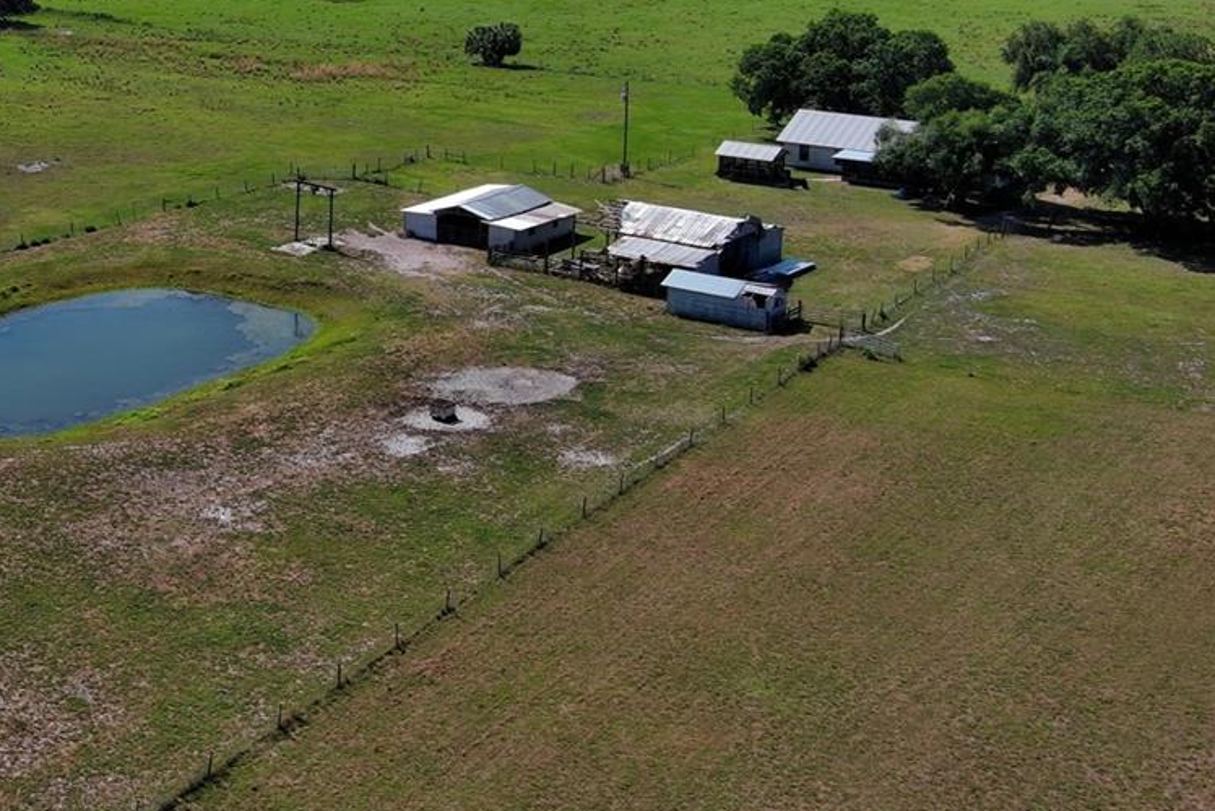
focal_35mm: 62
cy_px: 114
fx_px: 2093
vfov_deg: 21.5
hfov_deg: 30.9
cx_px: 127
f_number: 9
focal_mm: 10.57
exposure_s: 1/320
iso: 100
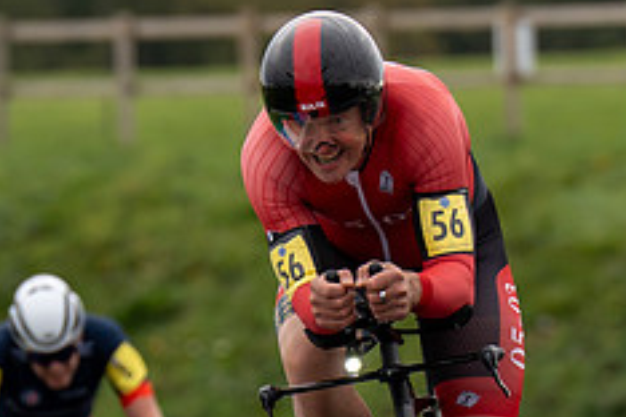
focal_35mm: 1004
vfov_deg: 1.4
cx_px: 359
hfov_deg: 2.1
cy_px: 488
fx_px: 17457
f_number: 4
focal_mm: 200
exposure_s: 1/800
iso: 200
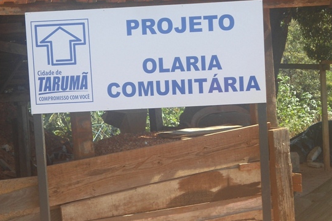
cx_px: 162
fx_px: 894
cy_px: 133
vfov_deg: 14.1
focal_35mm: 97
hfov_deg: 21.0
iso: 80
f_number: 4.2
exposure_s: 1/200
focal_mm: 11.2
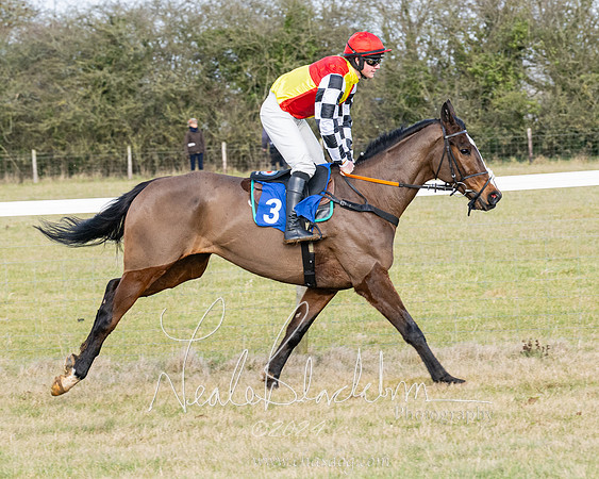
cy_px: 267
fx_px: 3945
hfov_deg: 8.7
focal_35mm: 223
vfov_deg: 6.9
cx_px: 351
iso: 400
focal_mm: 103
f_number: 5
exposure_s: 1/800
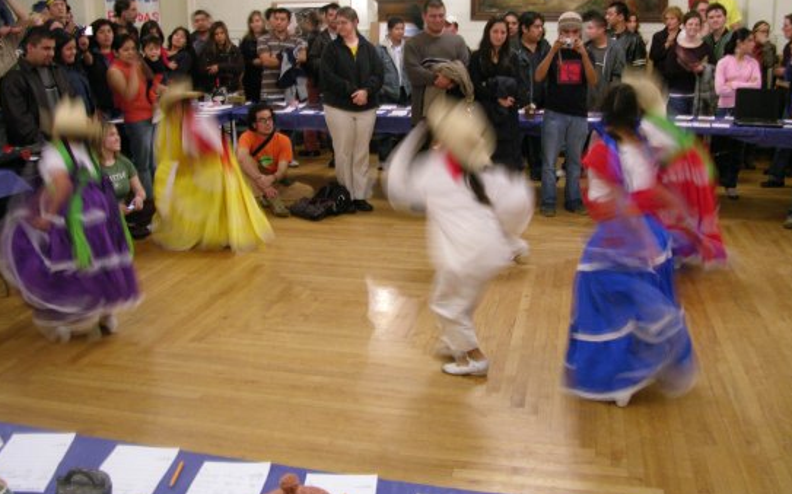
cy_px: 211
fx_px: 820
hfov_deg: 51.6
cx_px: 391
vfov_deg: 33.5
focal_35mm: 38
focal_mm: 8.9
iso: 200
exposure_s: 1/3.9
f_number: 2.8
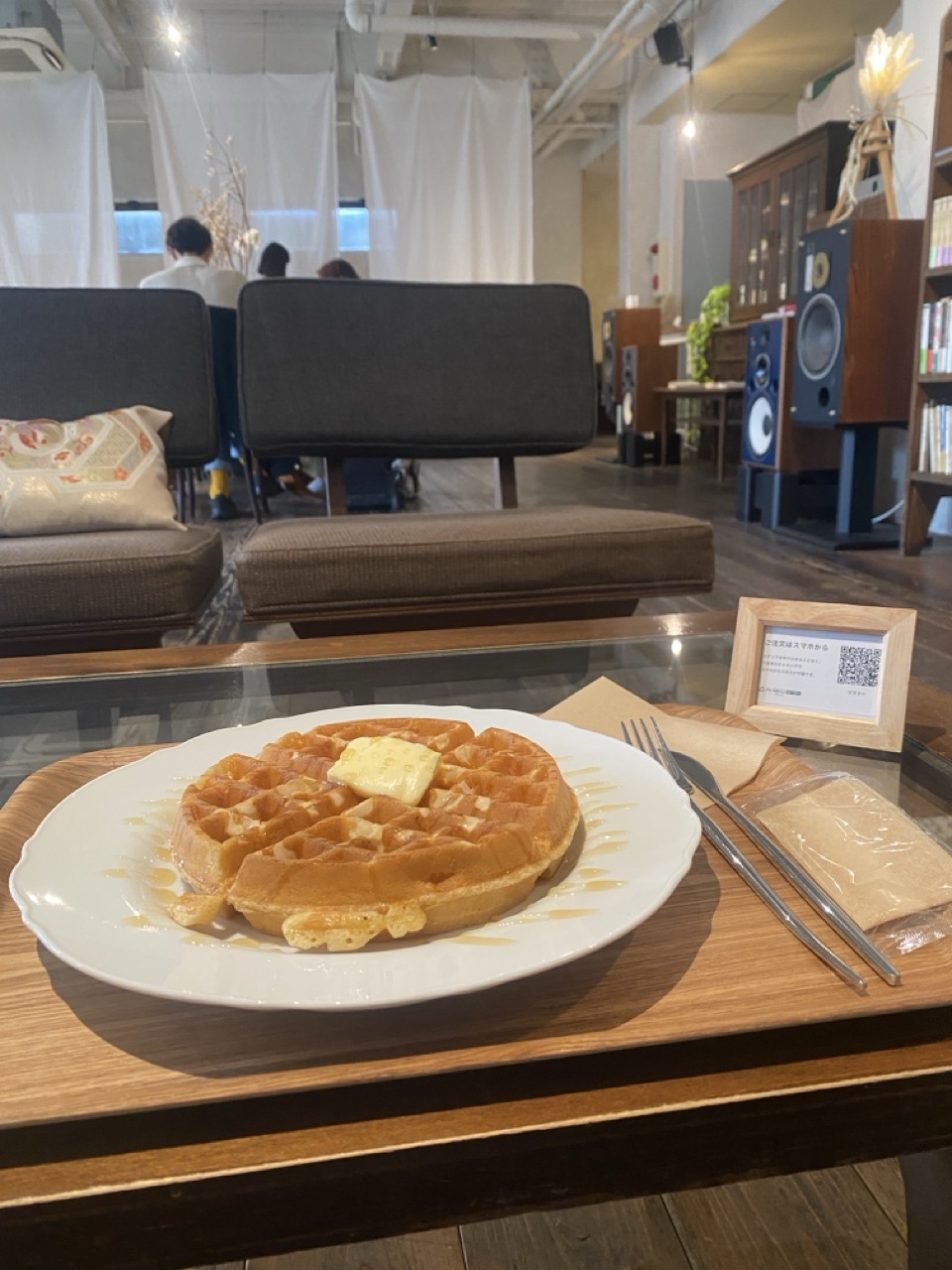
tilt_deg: -13.8
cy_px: 635
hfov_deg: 53.1
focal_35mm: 26
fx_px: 953
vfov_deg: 67.3
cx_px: 476
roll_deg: +0.9
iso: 200
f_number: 1.8
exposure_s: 1/60
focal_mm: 4.25
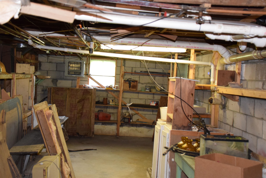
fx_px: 332
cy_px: 89
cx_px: 133
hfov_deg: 43.6
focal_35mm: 45
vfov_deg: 29.9
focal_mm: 30
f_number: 4
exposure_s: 1/60
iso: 2800
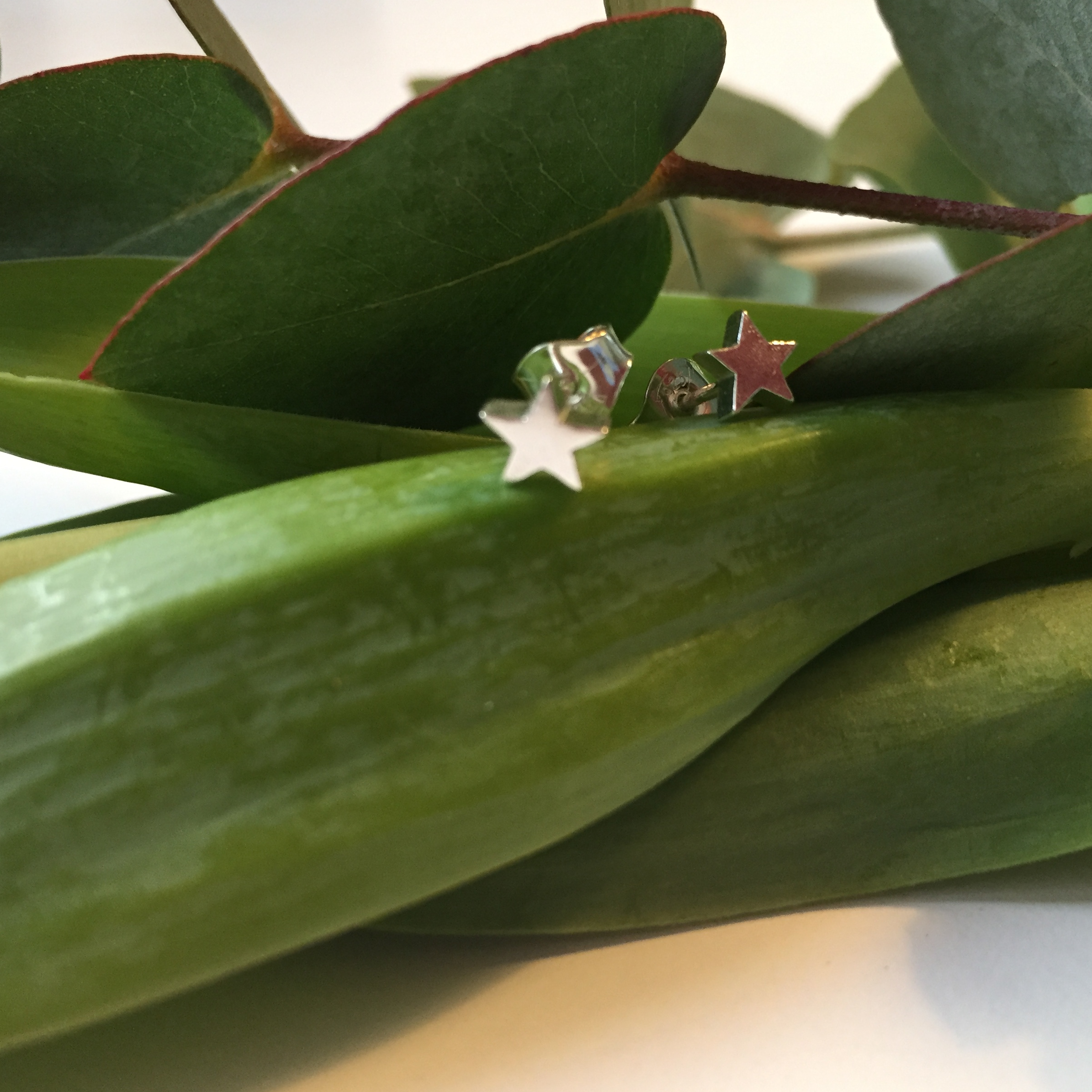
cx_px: 591
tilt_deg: -27.7
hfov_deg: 47.2
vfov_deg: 47.2
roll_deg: +1.4
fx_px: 1249
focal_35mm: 35
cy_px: 546
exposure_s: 1/33
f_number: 2.2
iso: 200
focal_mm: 4.15
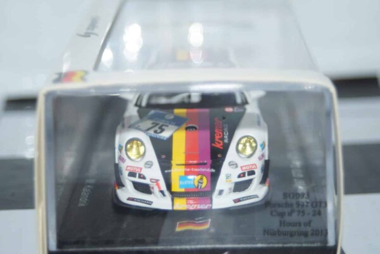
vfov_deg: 13.0
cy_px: 127
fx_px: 1108
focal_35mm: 105
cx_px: 190
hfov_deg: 19.5
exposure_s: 1/100
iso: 250
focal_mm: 70
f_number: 5.6
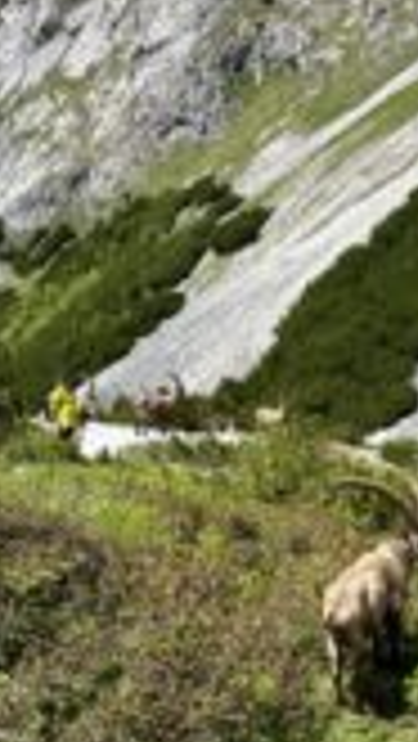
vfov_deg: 34.3
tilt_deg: -17.5
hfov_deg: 19.7
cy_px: 542
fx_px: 1180
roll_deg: +0.3
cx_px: 382
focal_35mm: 60
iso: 50
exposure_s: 1/2857
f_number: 1.6
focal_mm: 5.96
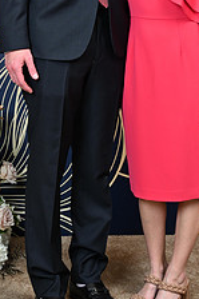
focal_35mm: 127
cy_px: 37
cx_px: 136
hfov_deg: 10.8
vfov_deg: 16.0
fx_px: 1055
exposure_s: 1/125
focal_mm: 49
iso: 125
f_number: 5.6
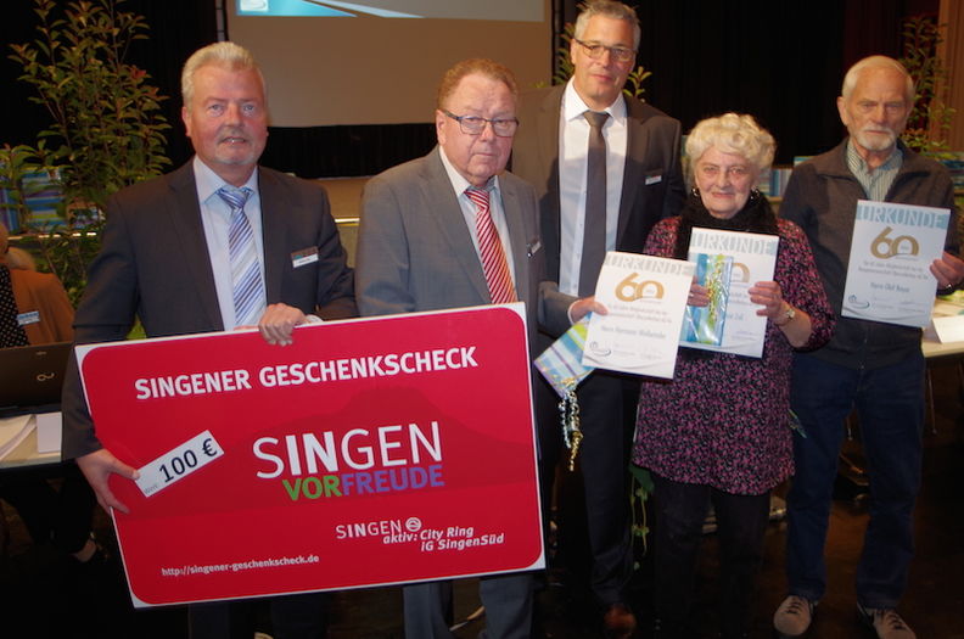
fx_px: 802
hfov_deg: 62.0
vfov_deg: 43.4
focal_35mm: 30
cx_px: 482
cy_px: 320
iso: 400
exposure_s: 1/20
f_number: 2.8
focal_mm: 20
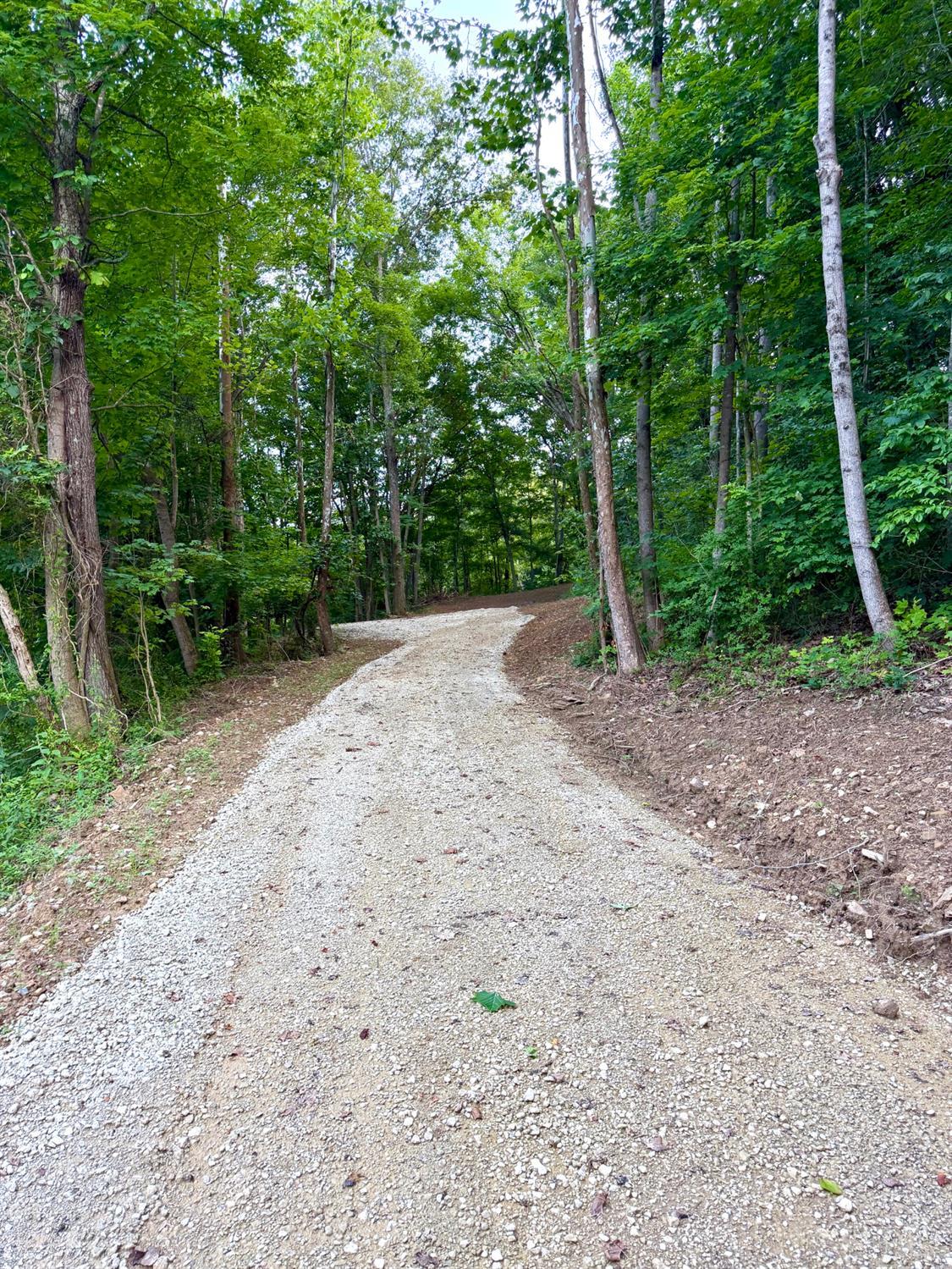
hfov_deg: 56.8
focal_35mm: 24
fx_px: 880
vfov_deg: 71.6
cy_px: 634
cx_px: 476
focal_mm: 6.76
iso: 160
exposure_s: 1/208
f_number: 1.78
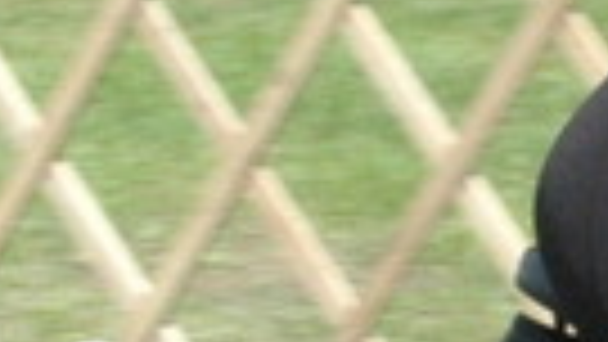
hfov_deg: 6.2
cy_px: 243
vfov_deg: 3.6
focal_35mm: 342
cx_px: 1108
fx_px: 5515
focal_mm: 28
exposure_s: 1/500
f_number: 11
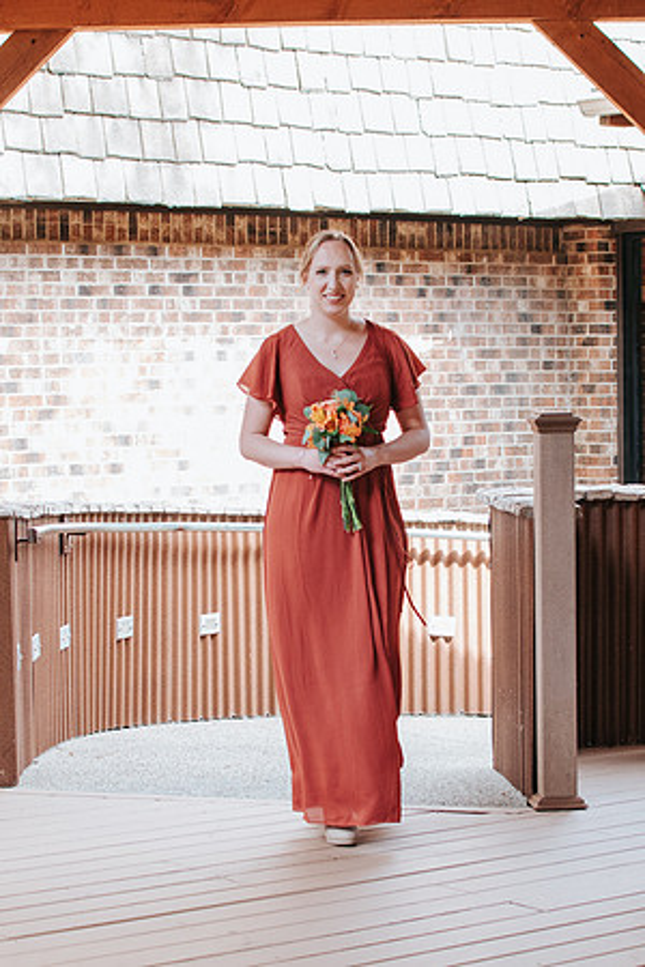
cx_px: 344
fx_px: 2308
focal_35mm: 86
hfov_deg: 15.9
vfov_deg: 23.7
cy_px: 527
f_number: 3.5
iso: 800
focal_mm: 35
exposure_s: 1/250
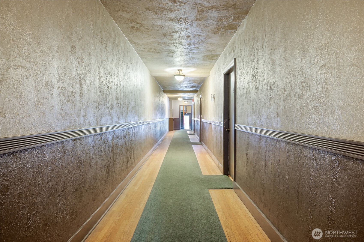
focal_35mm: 24
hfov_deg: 73.8
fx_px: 242
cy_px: 121
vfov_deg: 53.0
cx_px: 182
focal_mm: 24
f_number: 10
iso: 500
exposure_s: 4
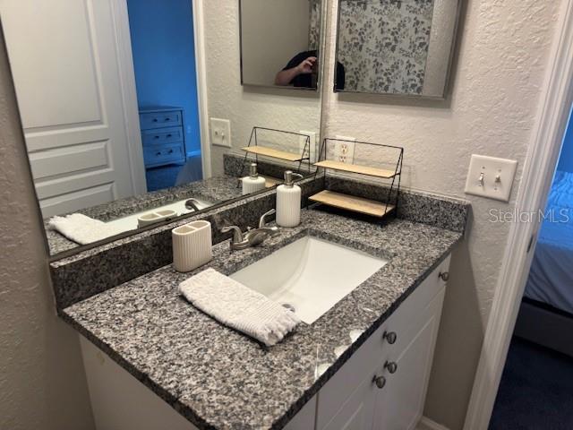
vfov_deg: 56.8
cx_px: 286
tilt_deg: -21.2
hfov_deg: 71.6
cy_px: 215
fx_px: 397
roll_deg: -2.3
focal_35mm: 24
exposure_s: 1/60
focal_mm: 6.76
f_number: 1.78
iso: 125
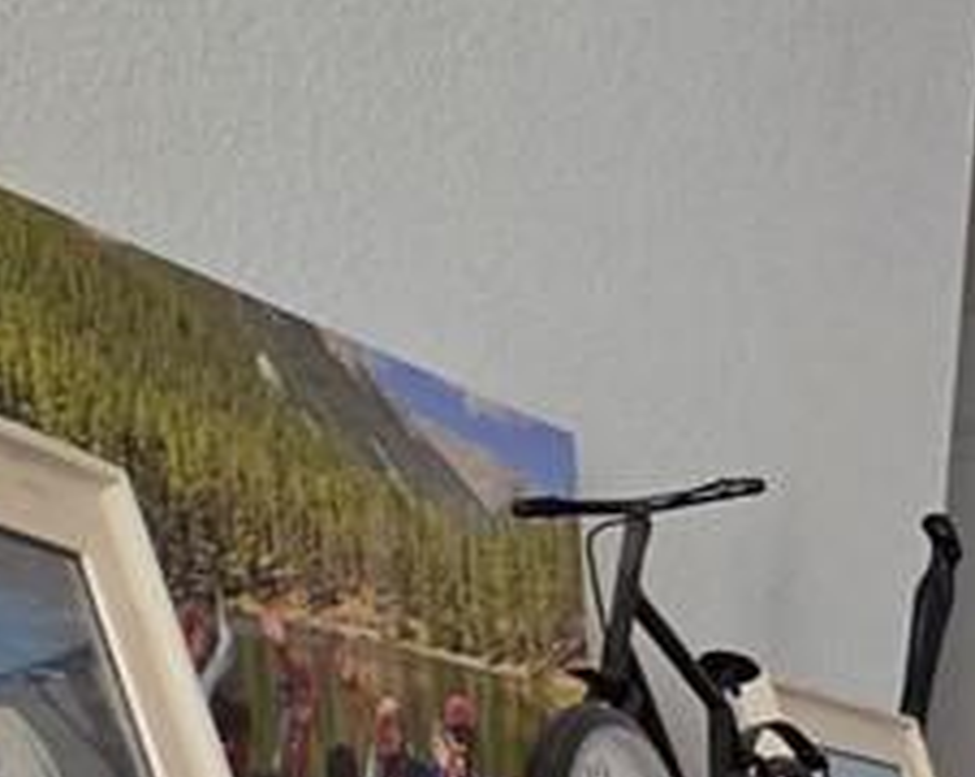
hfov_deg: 13.8
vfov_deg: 16.9
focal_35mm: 90
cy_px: 639
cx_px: 2446
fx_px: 2593
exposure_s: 1/120
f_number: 1.9
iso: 100
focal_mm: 2.2
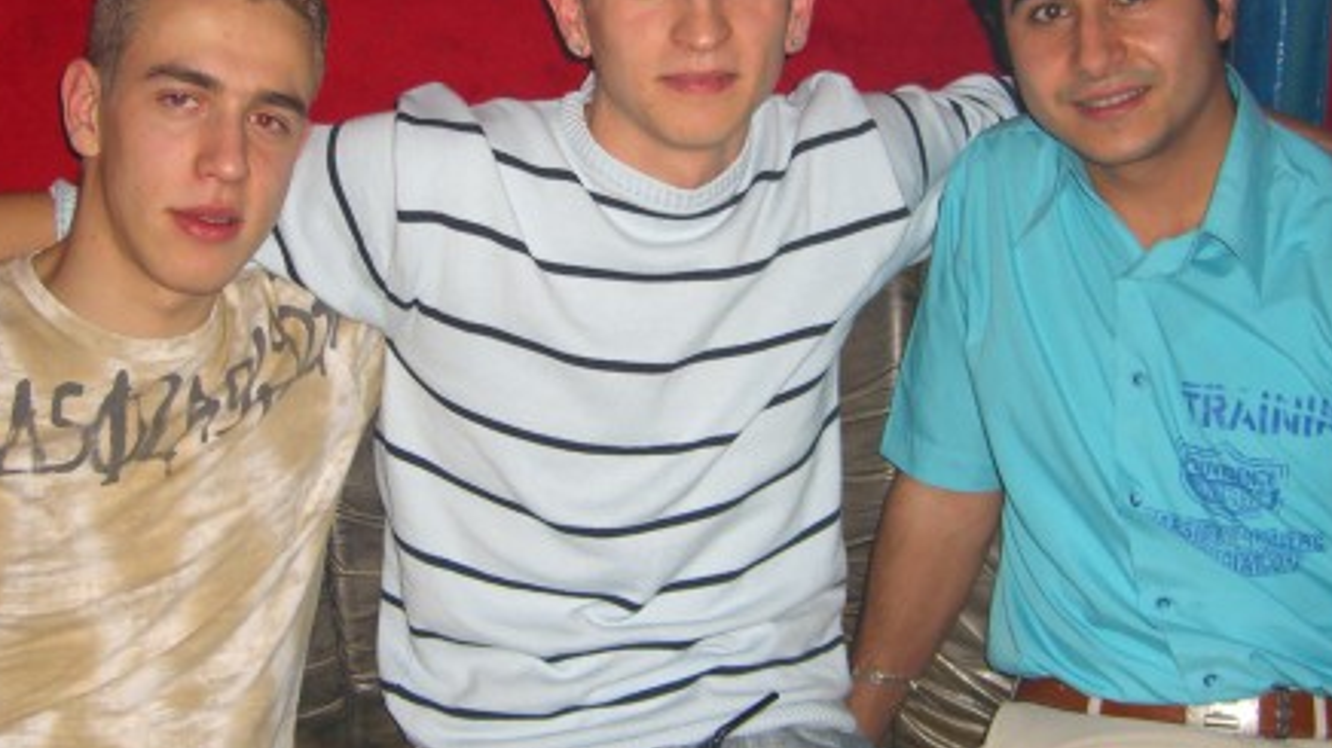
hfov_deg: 36.6
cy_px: 311
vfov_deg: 21.0
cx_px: 626
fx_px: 2013
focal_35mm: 57
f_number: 2.8
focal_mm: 7.9
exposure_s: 1/60
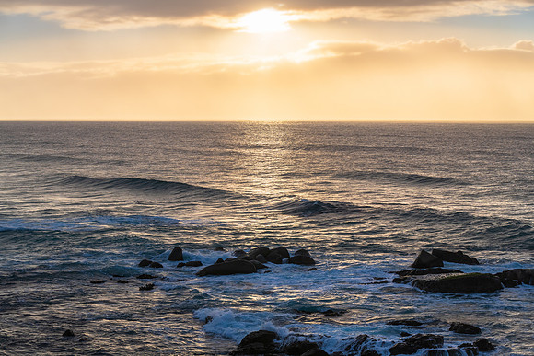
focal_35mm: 71
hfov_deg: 28.5
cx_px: 267
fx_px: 1053
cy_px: 178
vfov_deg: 19.2
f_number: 7.1
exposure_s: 1/640
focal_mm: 70
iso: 200
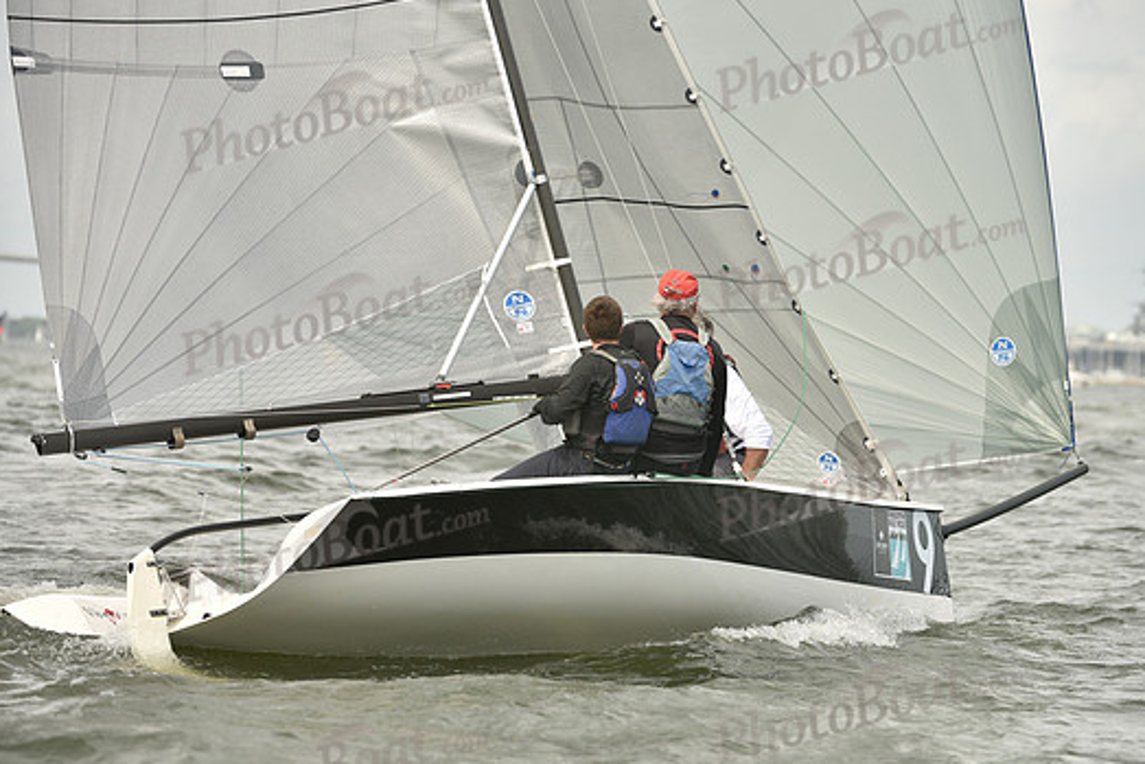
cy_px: 402
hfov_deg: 9.3
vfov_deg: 6.2
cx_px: 604
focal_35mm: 222
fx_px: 7062
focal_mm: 200
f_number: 5
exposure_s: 1/1600
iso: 320
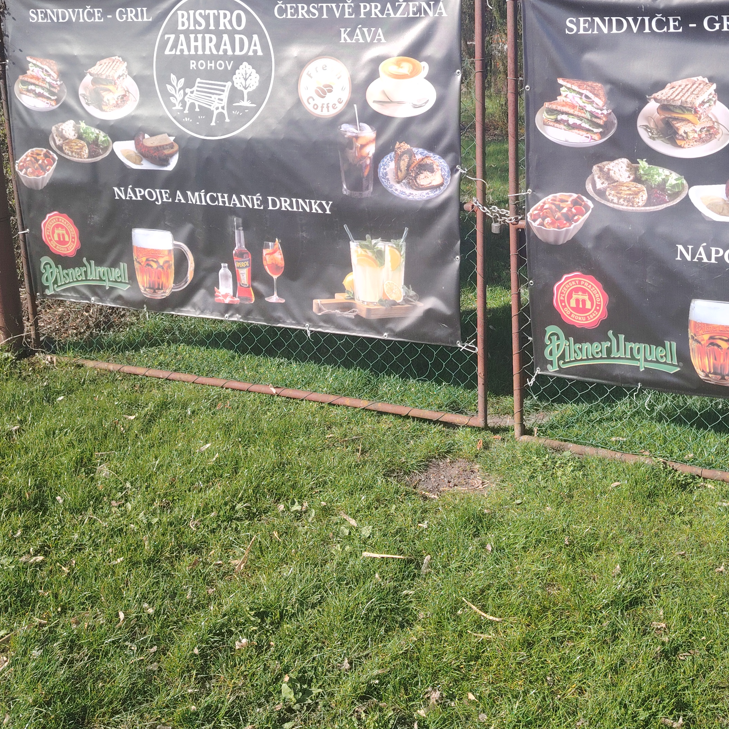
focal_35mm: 40
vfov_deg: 41.4
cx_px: 462
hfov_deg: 41.5
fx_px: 953
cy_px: 253
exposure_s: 1/568
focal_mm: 5.25
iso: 50
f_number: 1.75
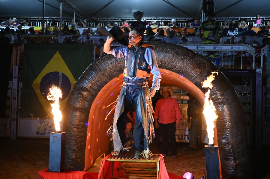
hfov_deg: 38.2
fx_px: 390
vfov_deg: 26.0
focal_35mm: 52
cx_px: 135
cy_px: 90
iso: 3200
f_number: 2.8
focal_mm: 52
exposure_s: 1/125
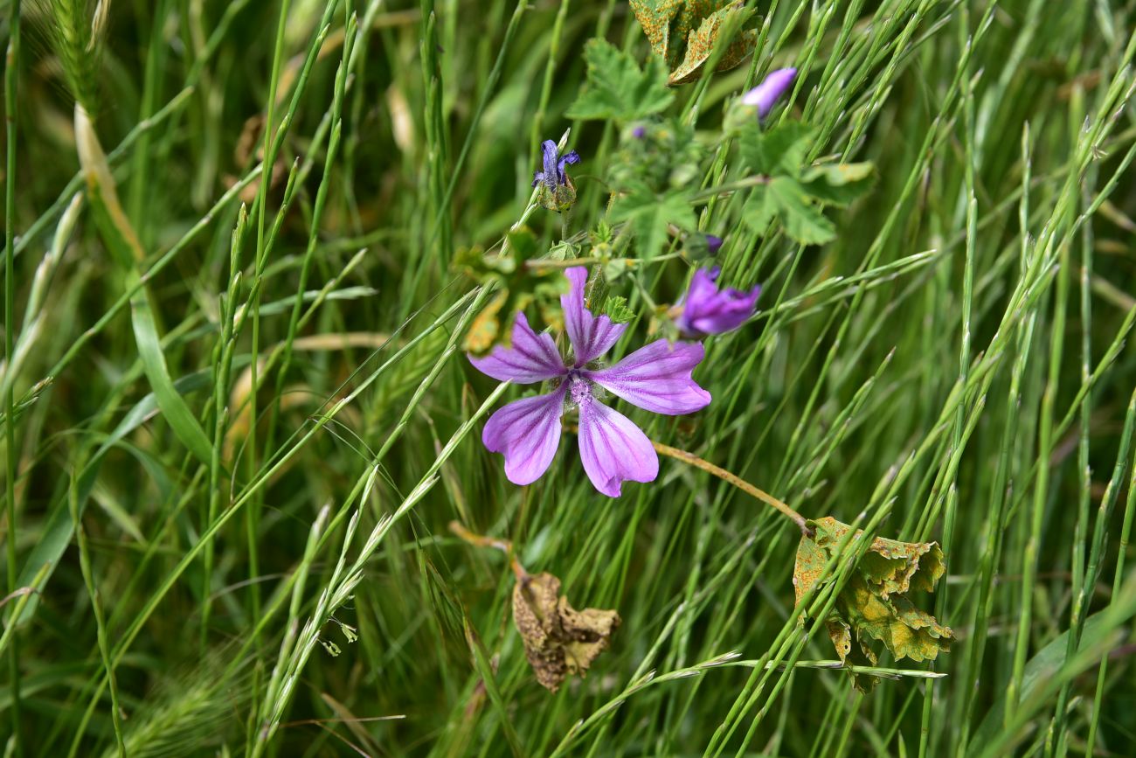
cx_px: 568
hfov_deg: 28.1
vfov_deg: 18.9
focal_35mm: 72
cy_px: 379
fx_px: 2272
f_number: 8
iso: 200
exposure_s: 1/400
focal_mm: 72
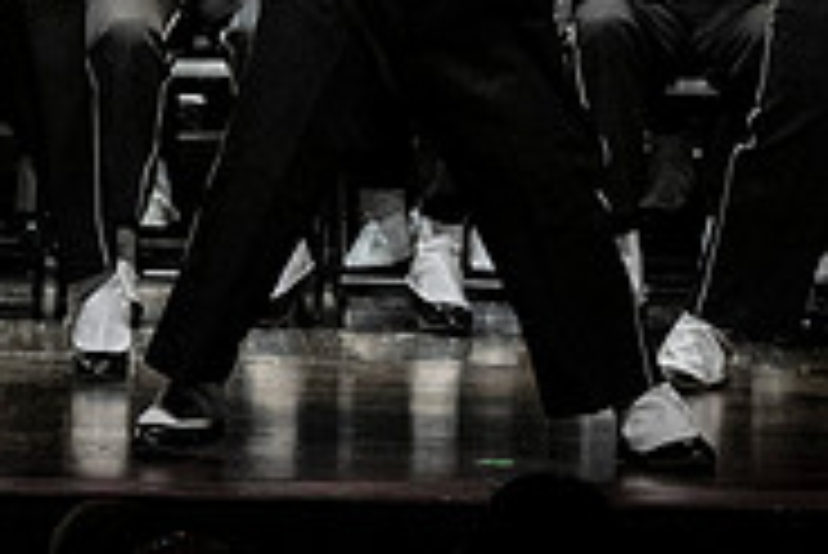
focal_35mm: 661
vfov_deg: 2.1
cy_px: -221
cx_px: 94
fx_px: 15215
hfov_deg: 3.1
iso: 4000
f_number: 4
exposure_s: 1/500
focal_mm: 140
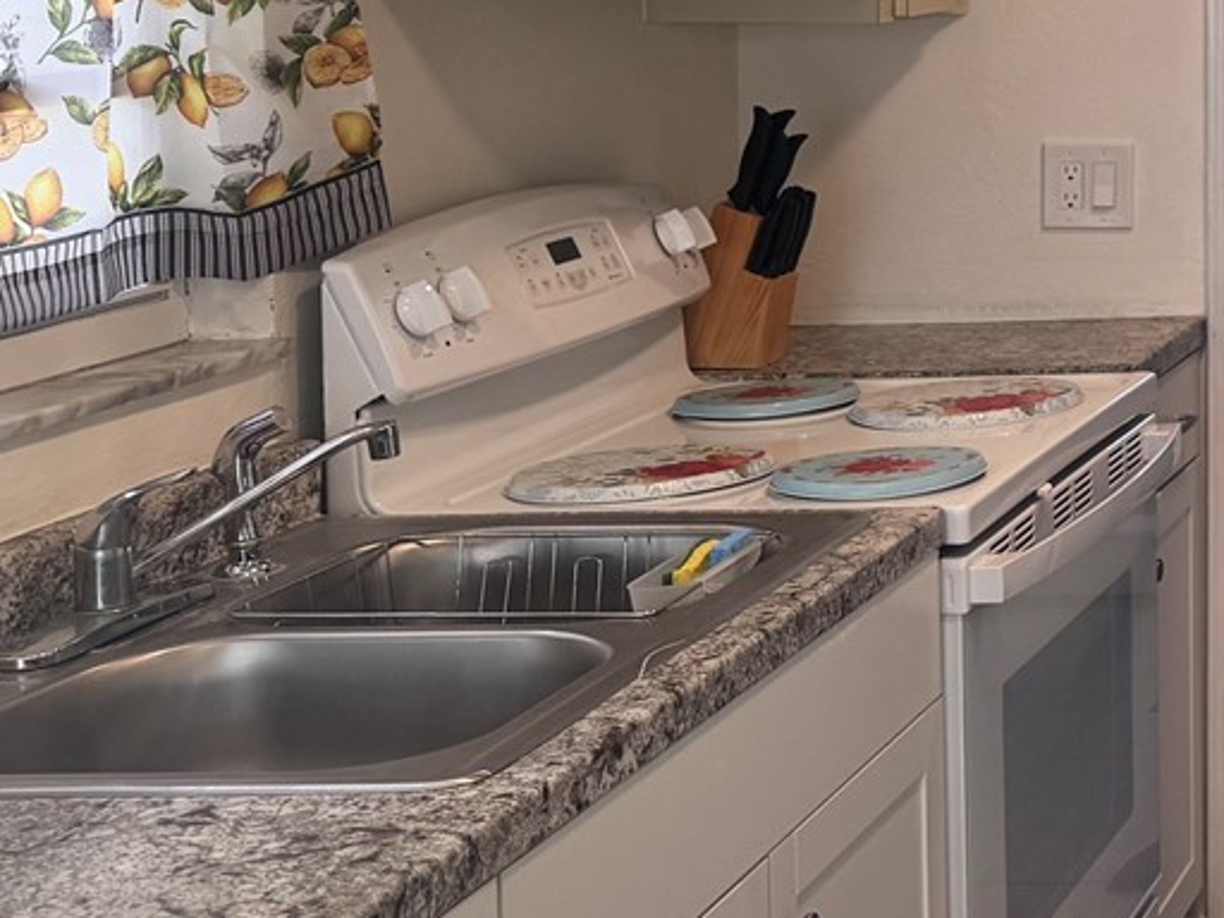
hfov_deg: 21.5
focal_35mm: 75
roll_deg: +0.5
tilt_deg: -1.9
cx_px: 1874
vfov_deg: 19.0
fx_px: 2652
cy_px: -41
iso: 64
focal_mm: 6.76
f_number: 1.78
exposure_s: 1/120
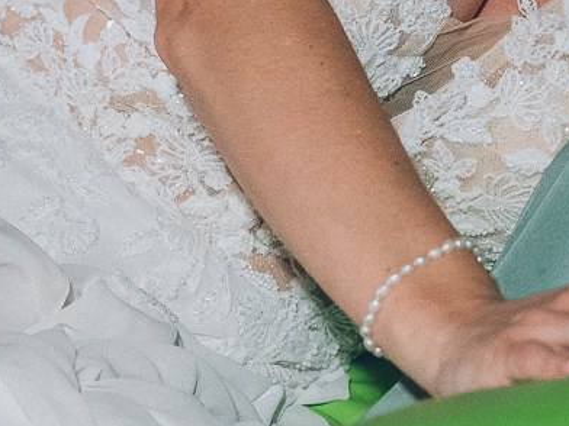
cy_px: -334
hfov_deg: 5.2
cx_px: 681
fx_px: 6197
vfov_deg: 3.9
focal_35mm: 377
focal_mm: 50
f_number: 1.8
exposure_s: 1/125
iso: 1250
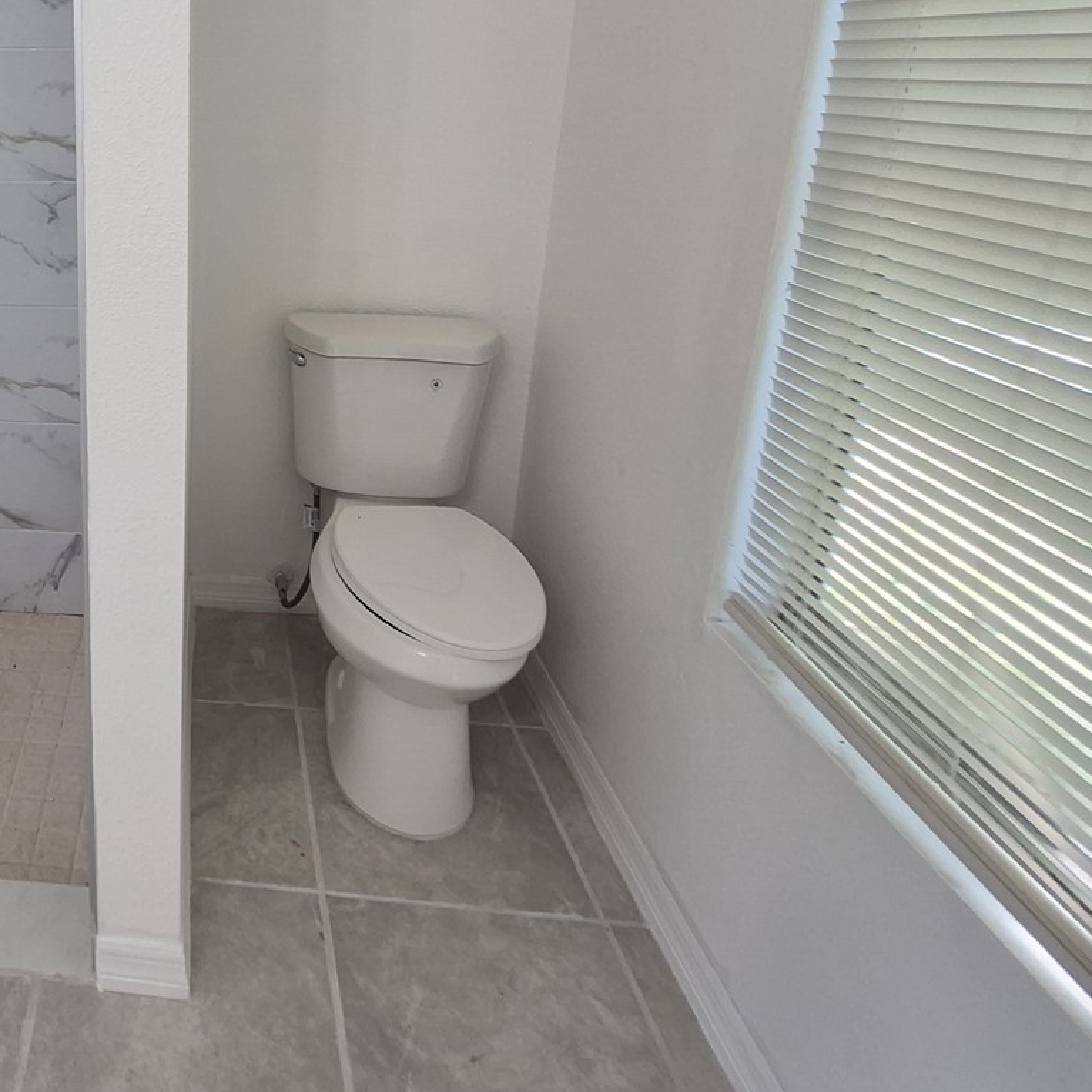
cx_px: 94
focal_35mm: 24
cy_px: 275
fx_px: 857
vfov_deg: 61.4
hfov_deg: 55.6
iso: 100
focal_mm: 1.74
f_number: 2.2
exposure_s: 1/60
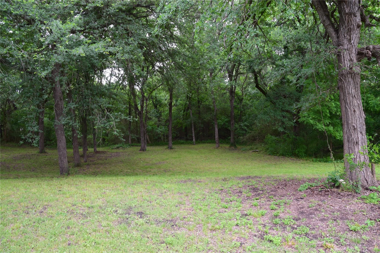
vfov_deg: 47.9
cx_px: 190
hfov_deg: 67.4
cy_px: 126
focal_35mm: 27
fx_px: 285
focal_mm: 18
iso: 400
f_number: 8
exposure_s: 1/50
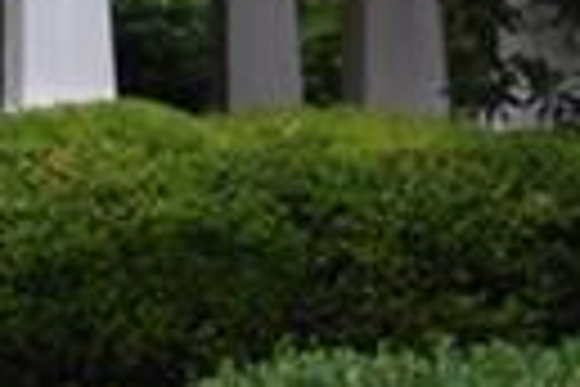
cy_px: -117
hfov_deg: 5.5
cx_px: -1637
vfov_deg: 4.1
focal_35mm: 334
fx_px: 5381
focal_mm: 28
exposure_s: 1/200
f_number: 7.1
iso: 400
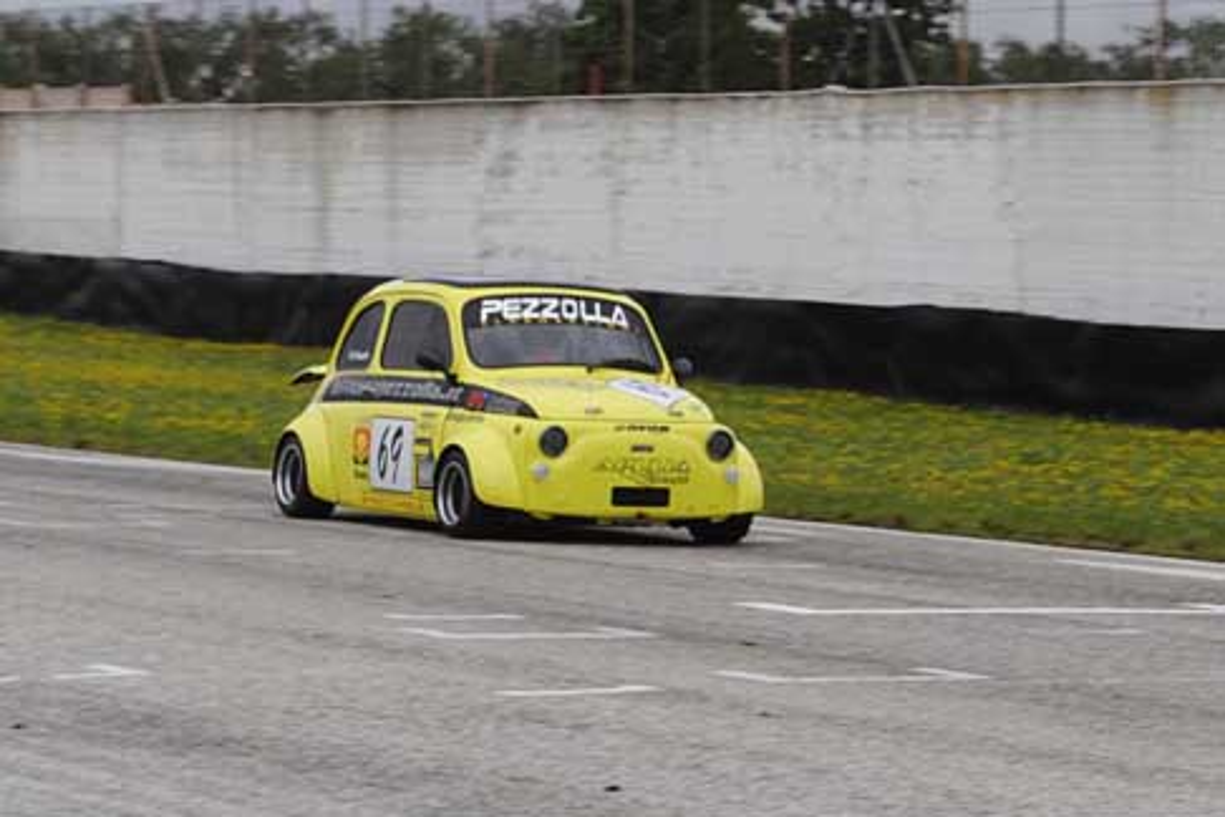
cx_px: 612
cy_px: 408
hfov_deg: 24.6
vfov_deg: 16.6
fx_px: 2807
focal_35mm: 82
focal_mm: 55
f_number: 9
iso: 100
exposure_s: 1/320
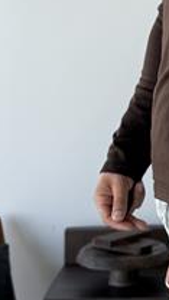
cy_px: -63
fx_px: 1068
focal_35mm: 134
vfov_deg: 15.4
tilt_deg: +2.0
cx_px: 259
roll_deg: +0.2
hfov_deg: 8.8
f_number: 1.78
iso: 64
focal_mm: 6.76
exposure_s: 1/339
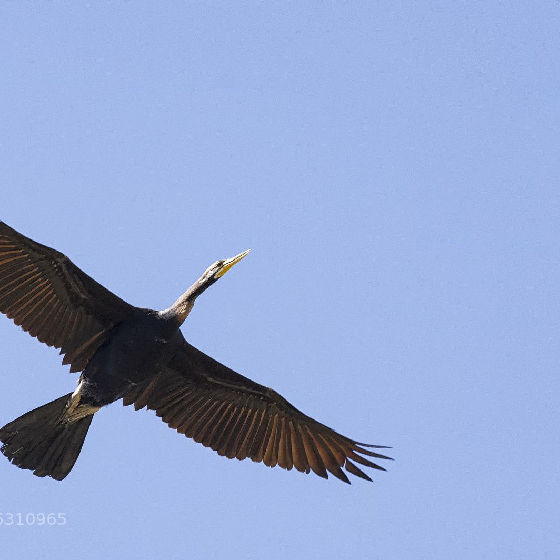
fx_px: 14386
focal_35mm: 786
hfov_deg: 2.2
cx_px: 212
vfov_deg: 2.2
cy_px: 280
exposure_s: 1/2500
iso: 1250
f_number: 5.6
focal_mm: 410
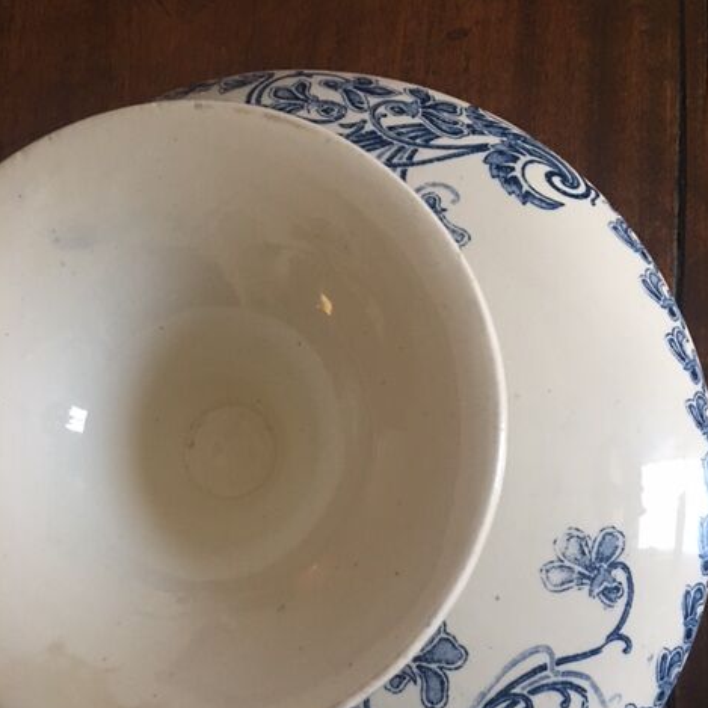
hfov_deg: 47.2
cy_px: 482
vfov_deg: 46.4
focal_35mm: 35
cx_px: 359
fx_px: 810
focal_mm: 4.15
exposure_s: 1/17
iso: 100
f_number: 2.2
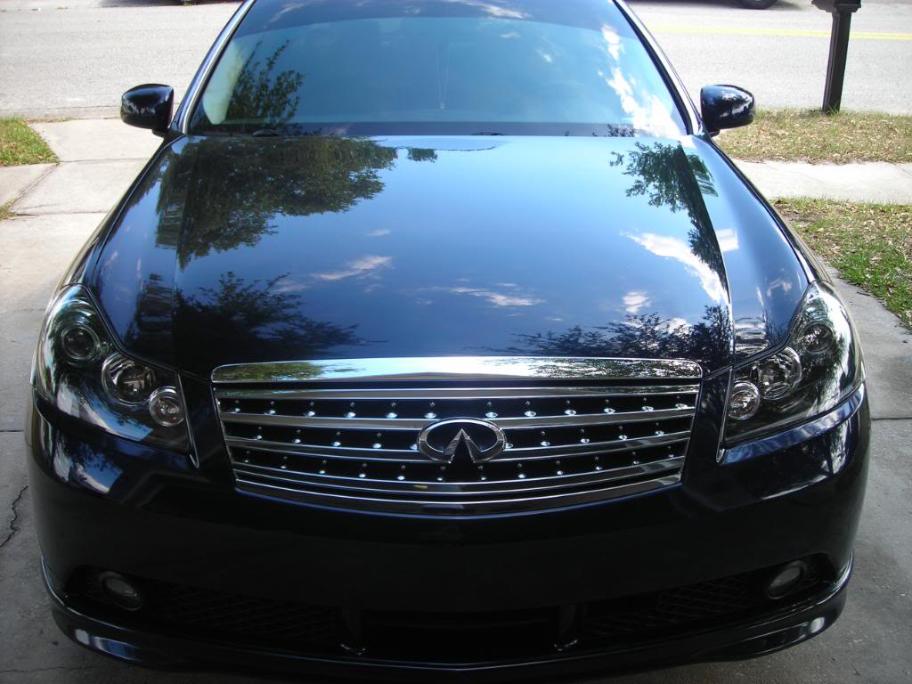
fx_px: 1001
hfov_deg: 49.0
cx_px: 456
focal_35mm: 38
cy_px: 342
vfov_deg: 37.7
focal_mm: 6.3
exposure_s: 1/78.6
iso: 50
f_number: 3.2
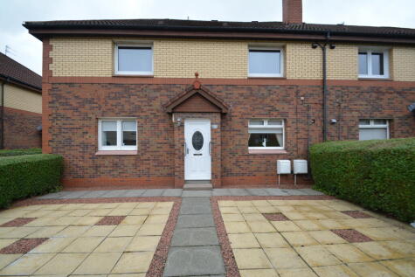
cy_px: 138
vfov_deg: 77.4
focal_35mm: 15
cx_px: 208
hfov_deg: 100.4
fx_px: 173
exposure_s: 1/125
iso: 200
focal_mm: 10
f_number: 5.6
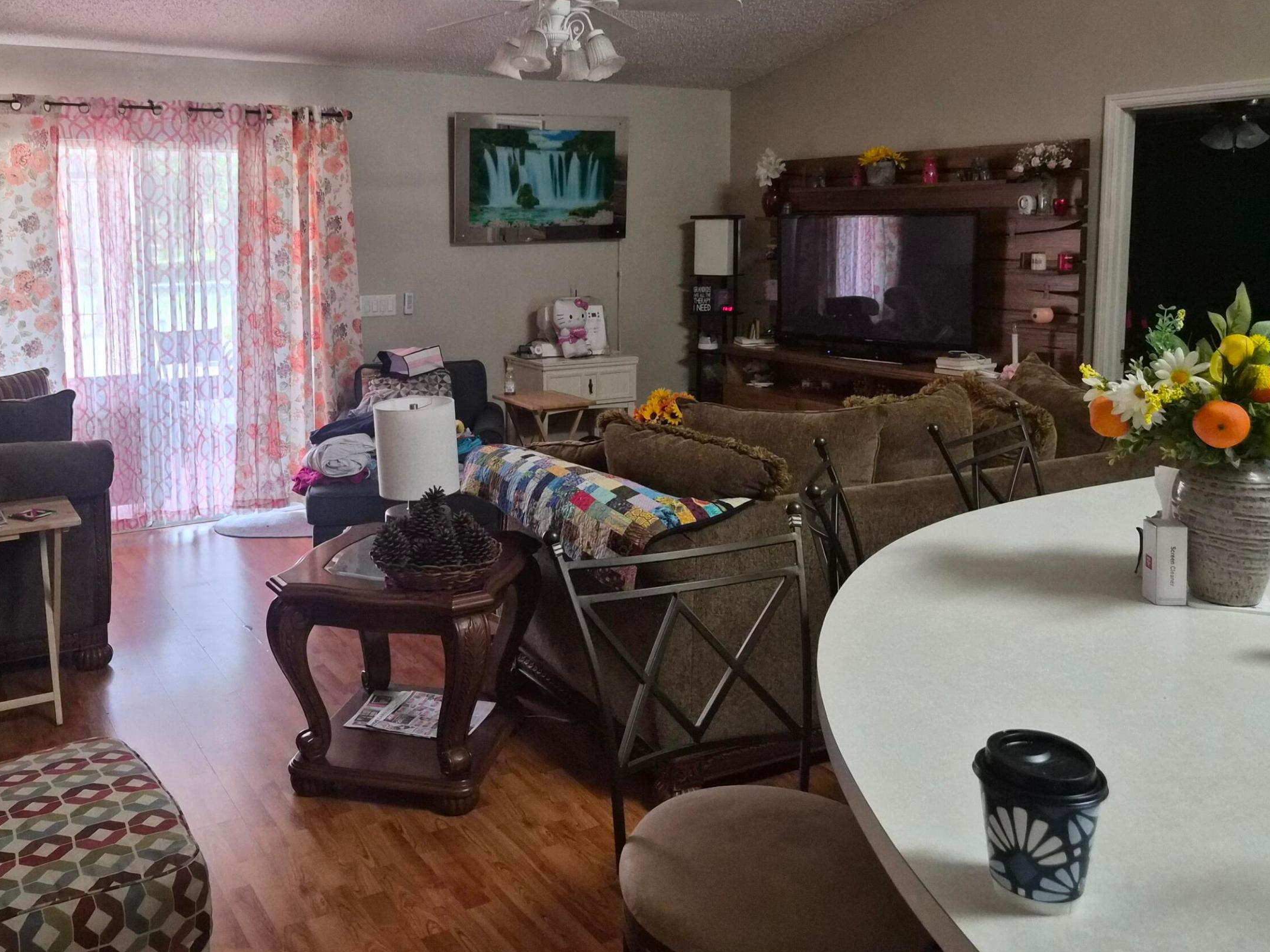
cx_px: 512
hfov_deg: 57.9
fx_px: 1137
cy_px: 346
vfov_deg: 45.0
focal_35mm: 31
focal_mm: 5.4
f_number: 1.8
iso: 800
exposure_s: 1/120
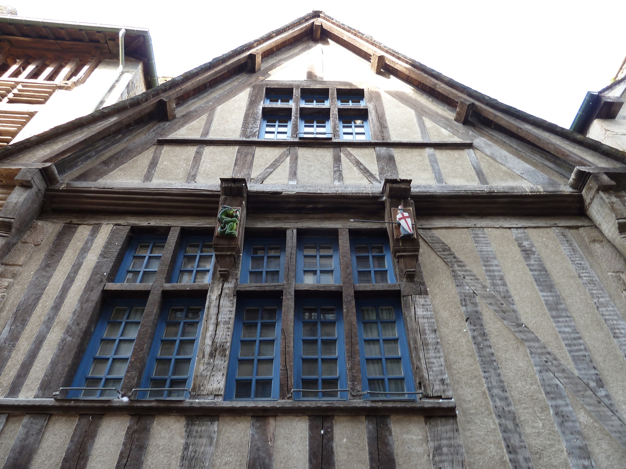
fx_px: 452
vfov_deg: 54.9
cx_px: 313
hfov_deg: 69.4
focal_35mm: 25
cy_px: 234
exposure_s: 1/30
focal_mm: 4.1
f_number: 3.3
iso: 80
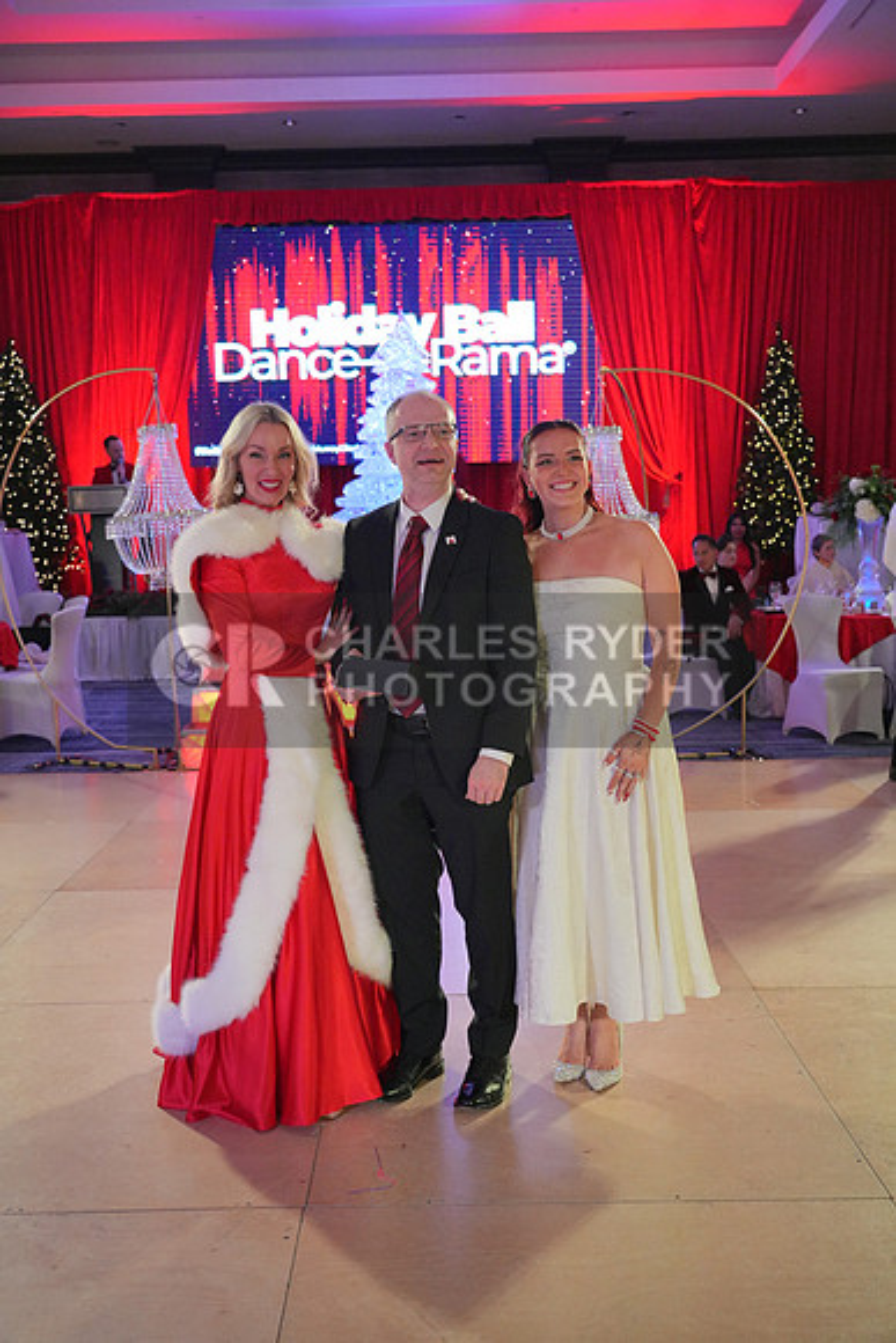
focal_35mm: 34
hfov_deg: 38.9
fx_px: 1268
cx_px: 448
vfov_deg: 55.8
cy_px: 672
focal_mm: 34
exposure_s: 1/400
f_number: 4
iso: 4000
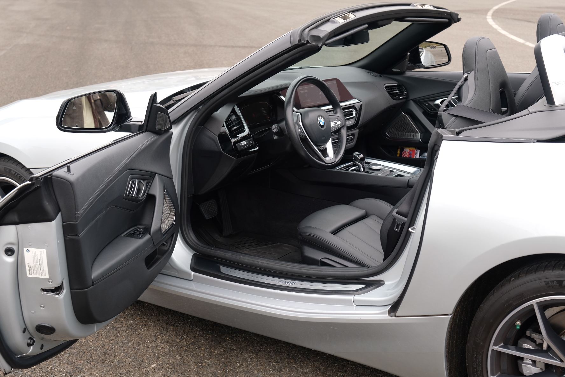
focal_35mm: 50
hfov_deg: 39.6
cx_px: 282
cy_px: 188
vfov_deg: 27.0
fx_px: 785
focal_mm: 33.2
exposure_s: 1/160
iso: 320
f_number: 5.6
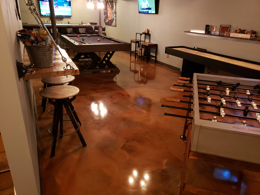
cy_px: 98
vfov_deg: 53.1
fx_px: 195
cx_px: 130
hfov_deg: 67.3
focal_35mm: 26
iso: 250
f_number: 1.5
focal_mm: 4.3
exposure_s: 1/13
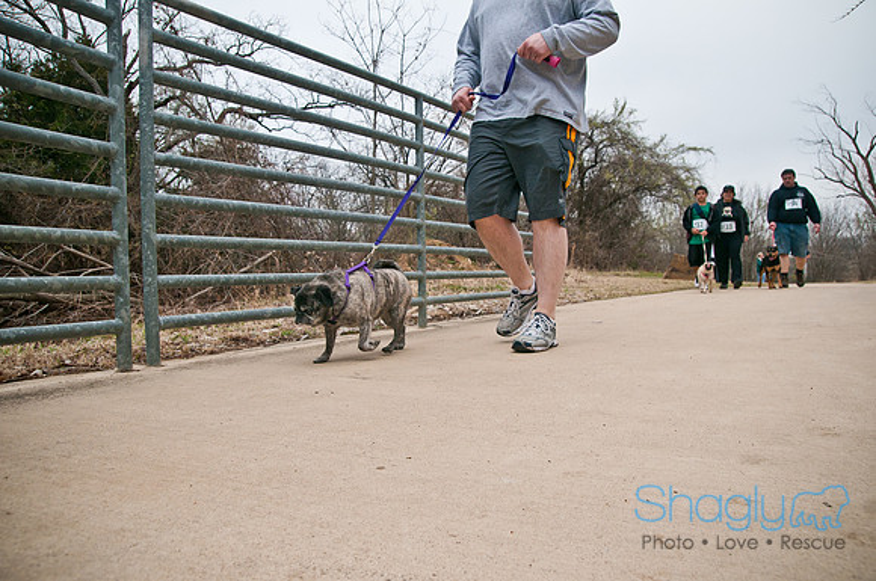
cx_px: 438
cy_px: 290
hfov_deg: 70.5
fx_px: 620
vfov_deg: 50.3
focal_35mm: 26
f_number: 5
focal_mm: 17
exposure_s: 1/1000
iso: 200
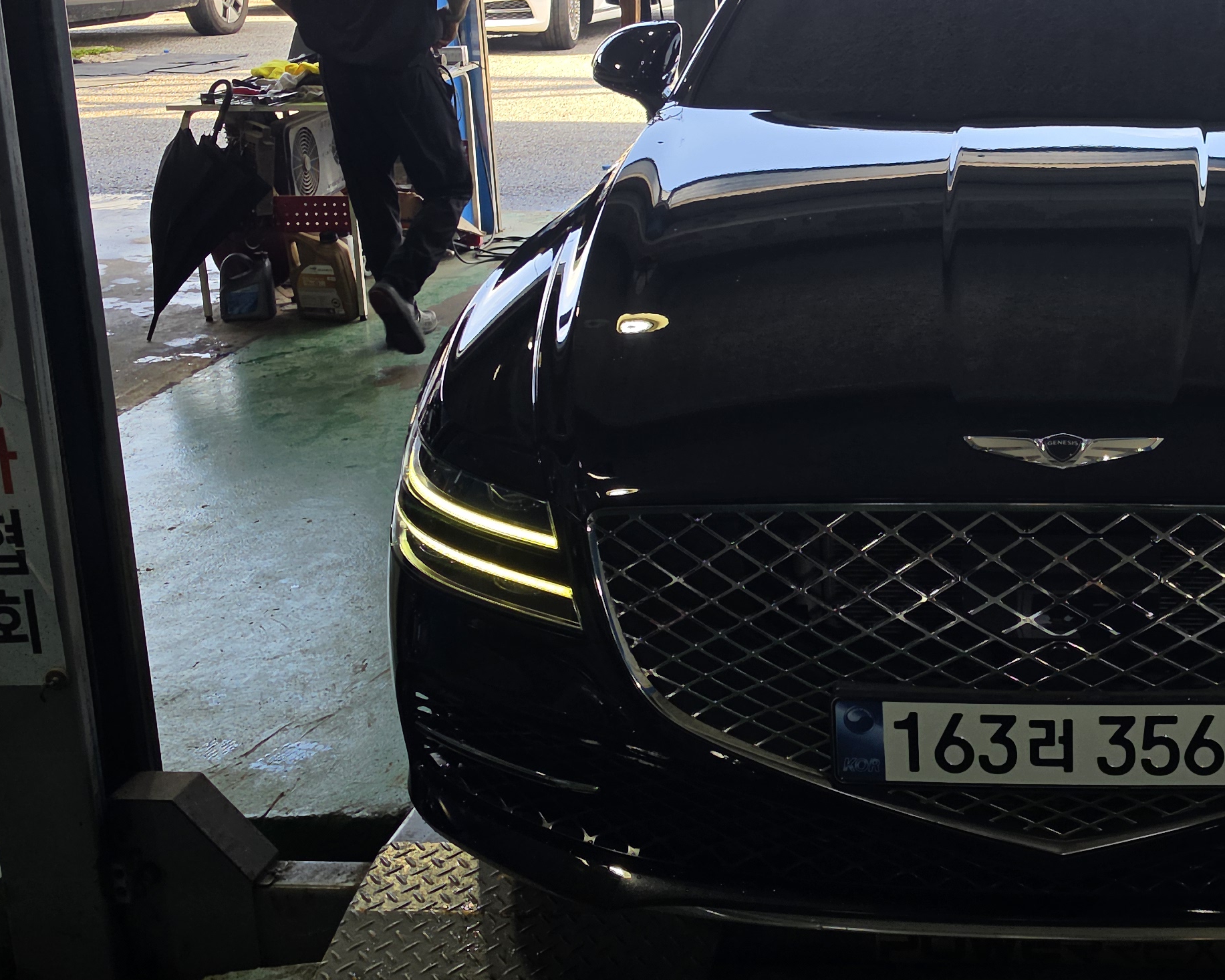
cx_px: 1055
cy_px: 314
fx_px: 1776
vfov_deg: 30.6
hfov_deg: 36.2
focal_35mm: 49
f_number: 1.4
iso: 10
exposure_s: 1/178
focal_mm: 6.5
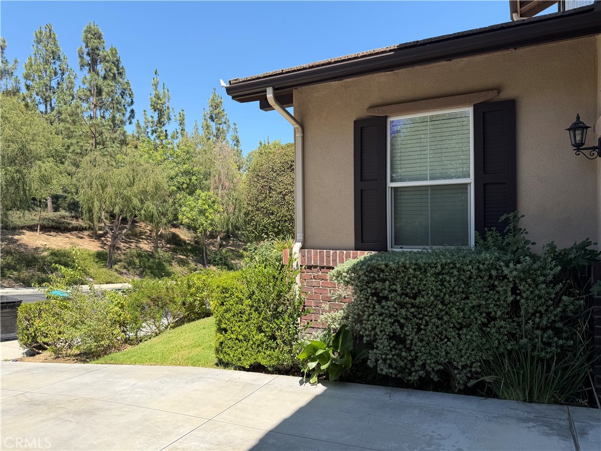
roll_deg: +1.2
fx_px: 417
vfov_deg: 56.8
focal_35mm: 24
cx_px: 300
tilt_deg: -1.0
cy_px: 226
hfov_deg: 71.6
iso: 80
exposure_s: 1/1727
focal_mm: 6.76
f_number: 1.78
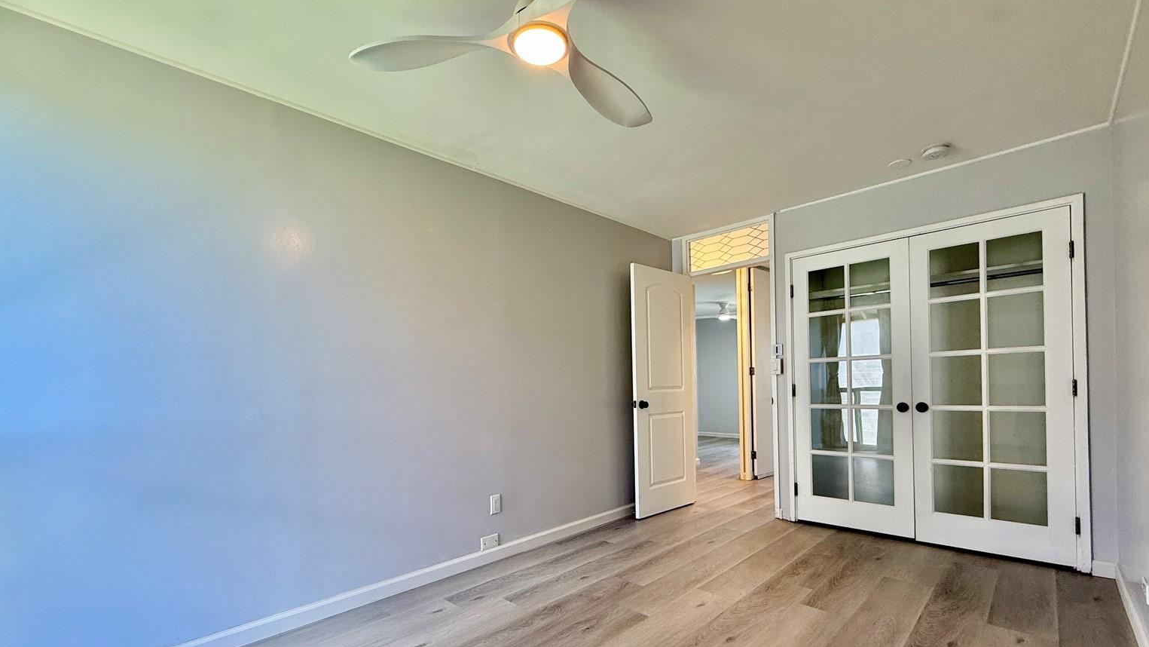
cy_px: 390
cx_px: 589
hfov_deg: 99.3
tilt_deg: +0.2
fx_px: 487
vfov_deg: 66.4
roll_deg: +1.3
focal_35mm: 16
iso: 125
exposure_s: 1/120
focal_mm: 2.22
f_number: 2.2
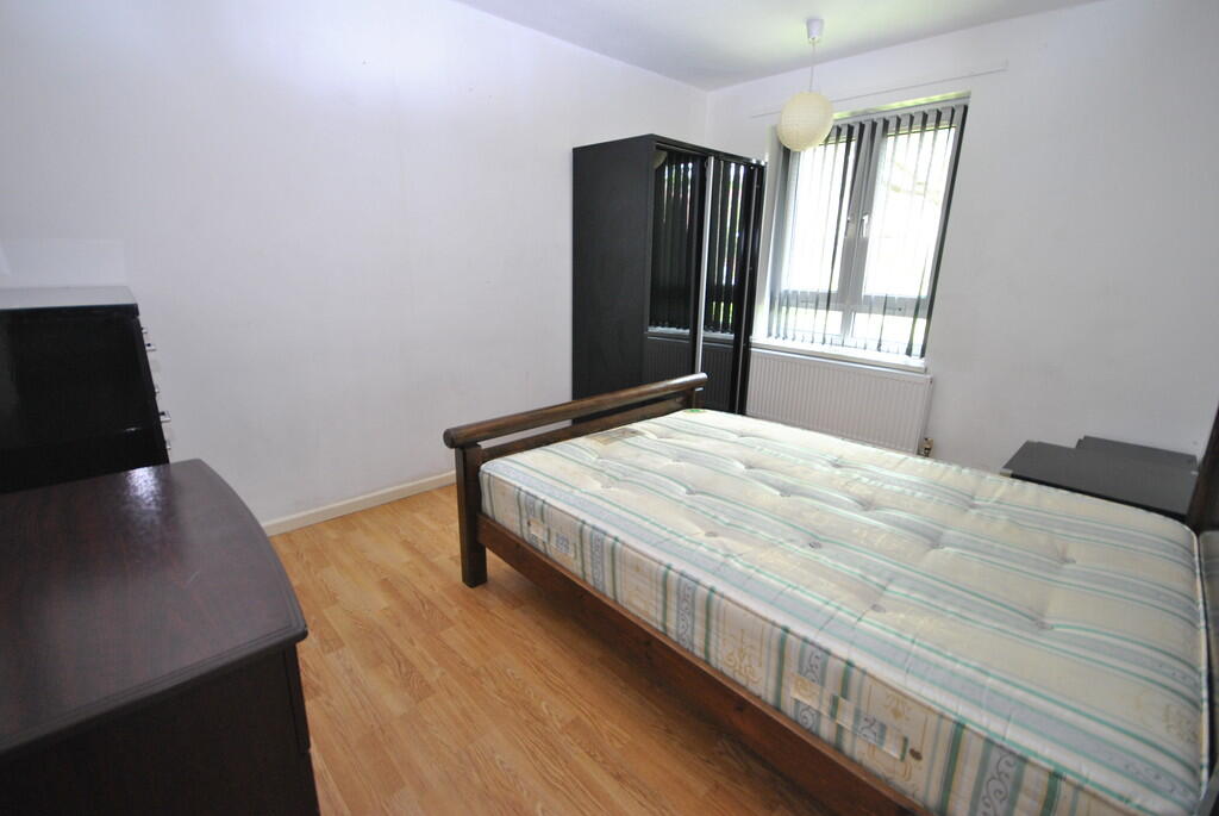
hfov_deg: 100.3
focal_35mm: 15
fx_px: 508
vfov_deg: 77.5
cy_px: 408
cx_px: 610
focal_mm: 10
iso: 400
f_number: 4
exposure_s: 1/13
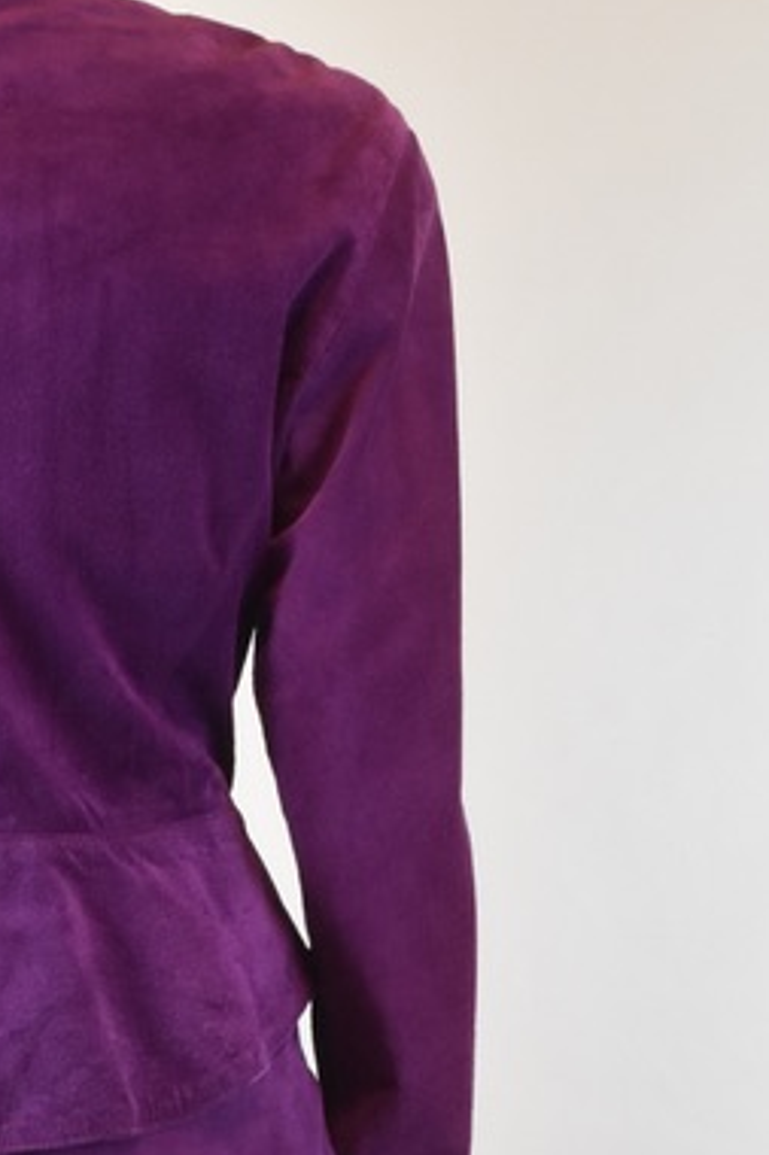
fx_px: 3303
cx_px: -33
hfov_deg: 13.1
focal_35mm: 103
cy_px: 1301
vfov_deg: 19.0
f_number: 16
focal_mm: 24
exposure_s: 1/25
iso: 1600
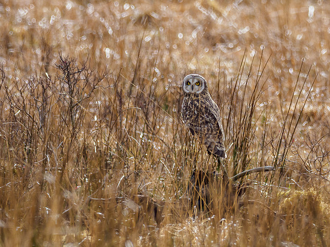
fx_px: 11251
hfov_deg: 1.7
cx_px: 207
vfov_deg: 1.3
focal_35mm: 1180
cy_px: 85
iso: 400
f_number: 4.5
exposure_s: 1/2000
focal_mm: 300
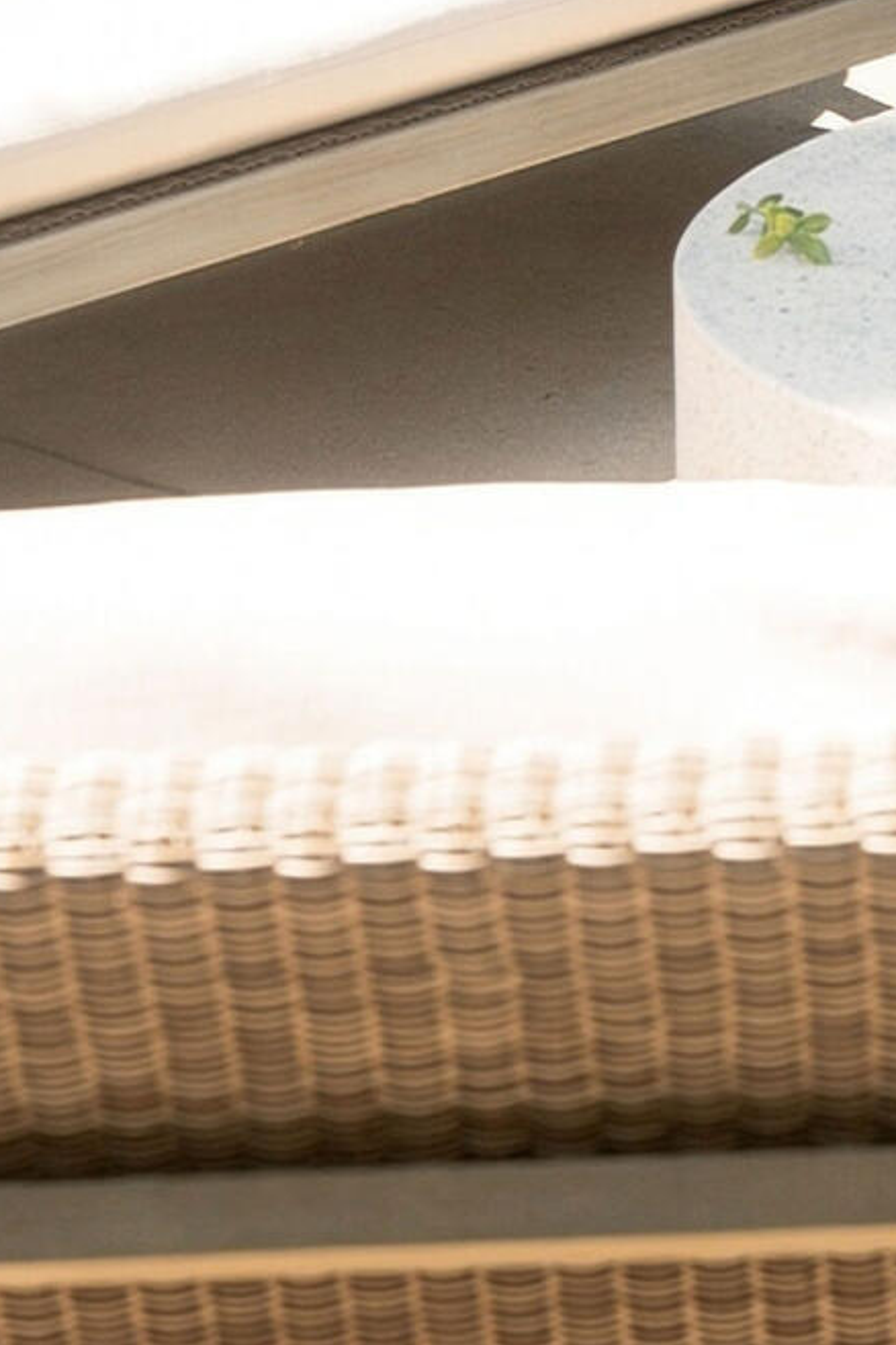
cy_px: -373
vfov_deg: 14.1
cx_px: 1239
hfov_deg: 9.6
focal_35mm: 140
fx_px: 5226
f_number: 6.3
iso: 640
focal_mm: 46
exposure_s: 1/320
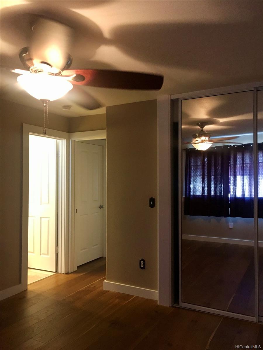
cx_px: 132
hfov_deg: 48.2
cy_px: 175
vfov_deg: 61.7
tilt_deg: +2.9
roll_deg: +0.5
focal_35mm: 29
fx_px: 294
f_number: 2.2
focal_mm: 4.15
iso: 200
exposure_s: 1/20
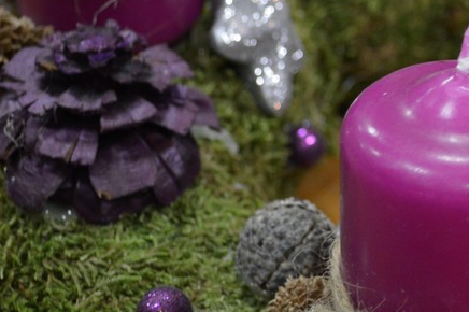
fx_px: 1744
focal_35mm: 134
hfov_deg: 14.8
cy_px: 87
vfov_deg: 10.2
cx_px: 562
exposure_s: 1/15
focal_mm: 24
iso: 400
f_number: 4
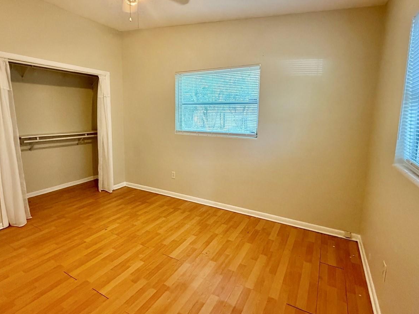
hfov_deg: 84.6
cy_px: 144
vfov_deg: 68.5
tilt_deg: -7.8
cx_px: 198
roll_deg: +0.3
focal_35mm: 19
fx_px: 230
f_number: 2.2
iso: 640
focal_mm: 2.22
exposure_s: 1/60
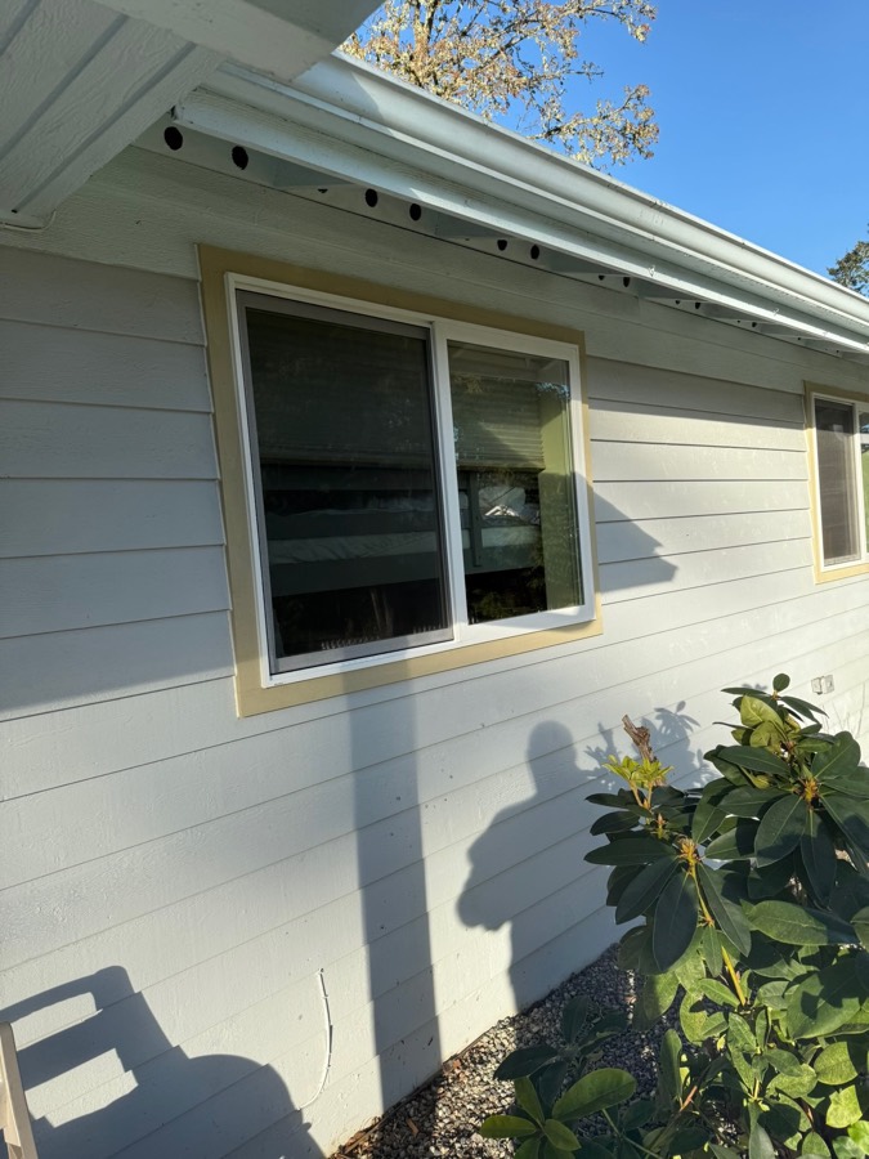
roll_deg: +4.8
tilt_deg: -1.1
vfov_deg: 71.6
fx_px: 803
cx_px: 434
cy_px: 580
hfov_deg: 56.8
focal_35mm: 24
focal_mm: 6.76
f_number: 1.78
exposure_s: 1/2053
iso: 80
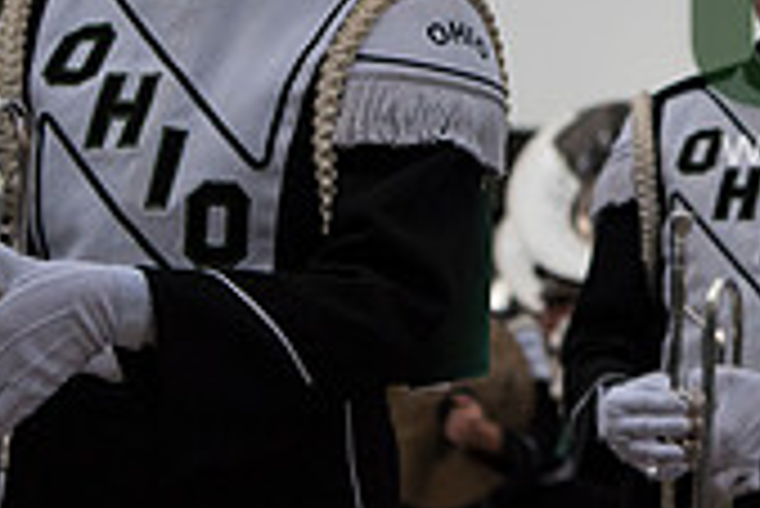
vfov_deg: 8.3
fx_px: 3486
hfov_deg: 12.0
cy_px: -11
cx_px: 1030
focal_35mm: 165
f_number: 3.5
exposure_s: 1/2000
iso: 1600
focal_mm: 48
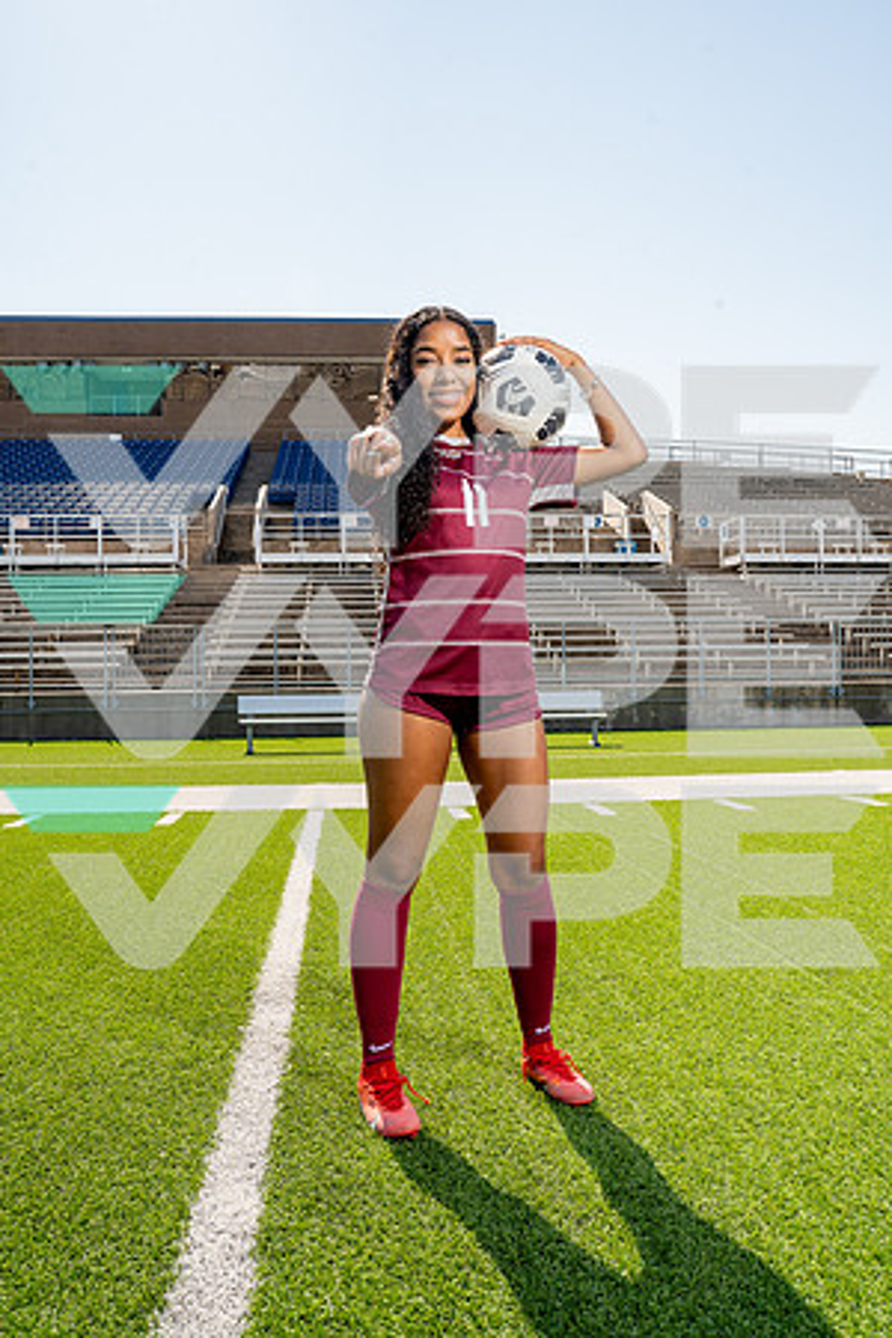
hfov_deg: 45.0
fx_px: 1078
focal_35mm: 29
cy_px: 669
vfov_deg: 63.7
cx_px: 446
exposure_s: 1/250
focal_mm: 29
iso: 320
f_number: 11
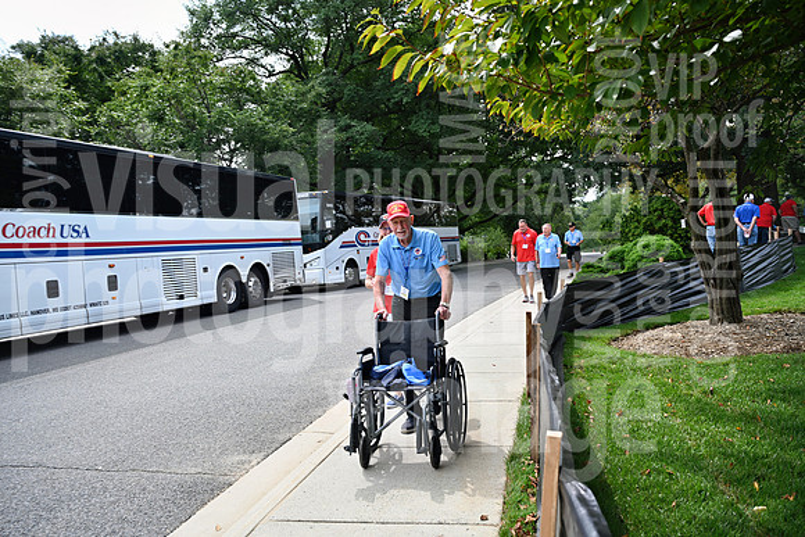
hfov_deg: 59.5
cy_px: 268
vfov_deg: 41.7
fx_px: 705
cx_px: 402
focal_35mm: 32
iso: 110
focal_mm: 31.5
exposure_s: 1/400
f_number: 4
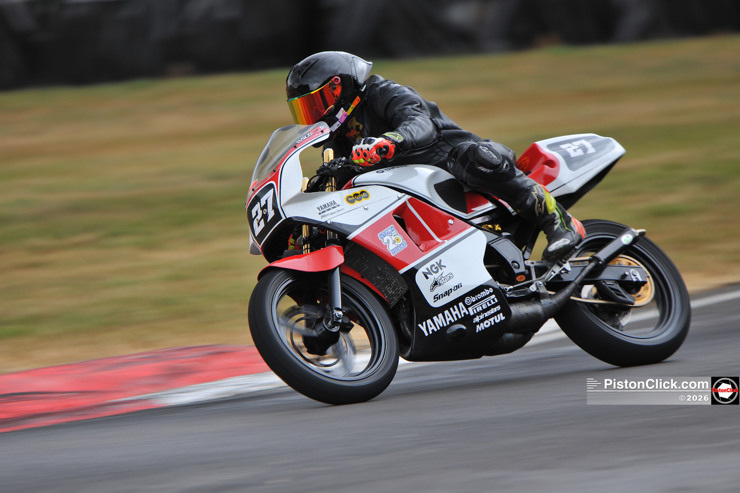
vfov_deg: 4.9
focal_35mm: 280
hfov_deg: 7.4
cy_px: 246
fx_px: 5755
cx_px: 370
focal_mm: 280
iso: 250
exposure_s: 1/160
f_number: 4
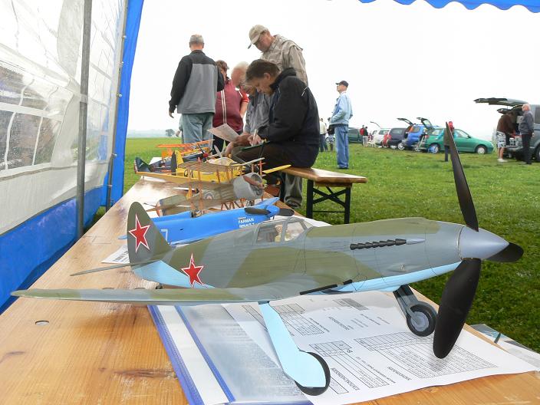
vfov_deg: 39.7
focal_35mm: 36
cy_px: 202
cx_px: 270
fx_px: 562
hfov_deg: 51.4
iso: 80
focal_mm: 6
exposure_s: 1/125
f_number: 5.6
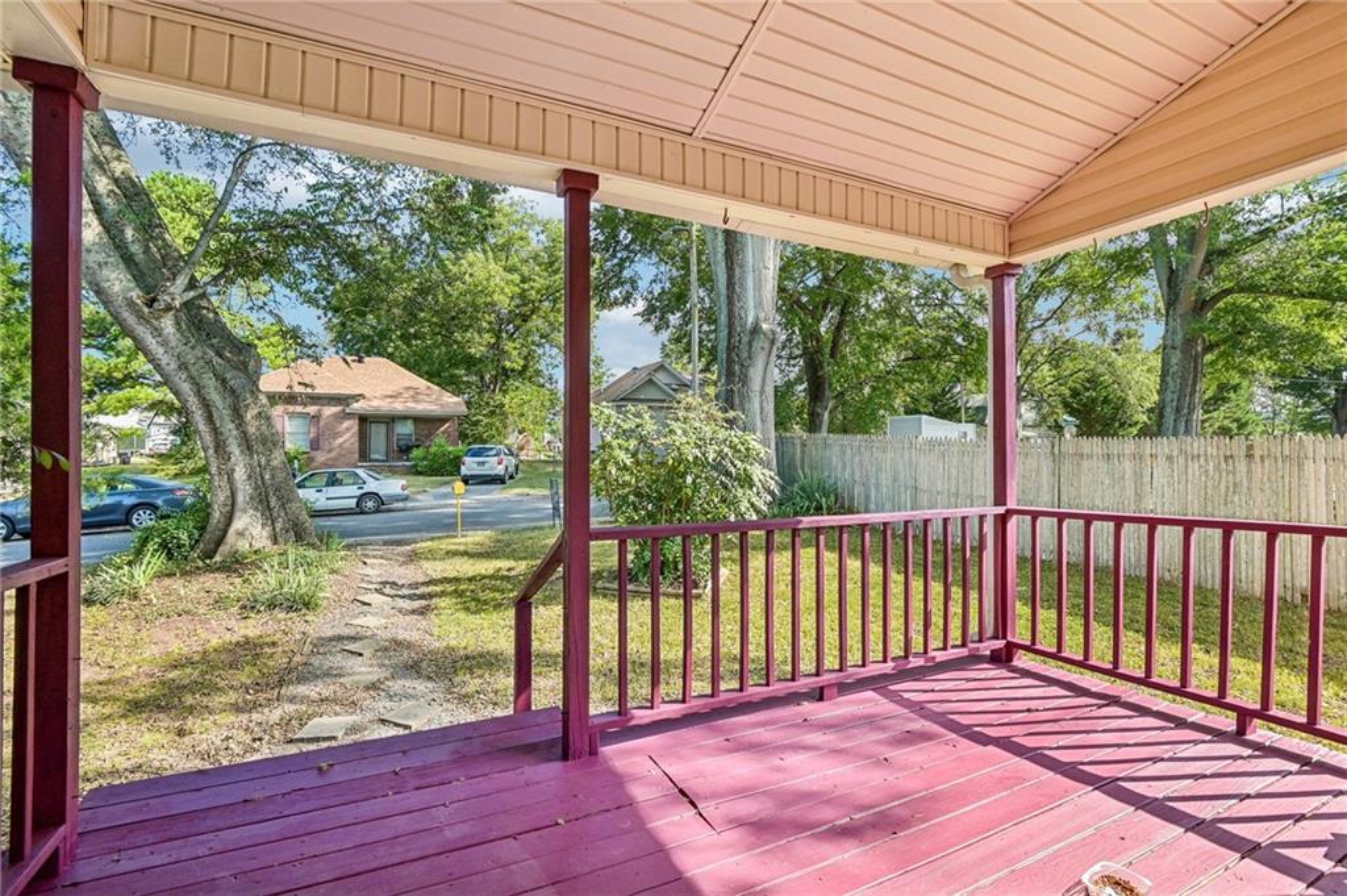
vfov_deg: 73.7
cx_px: 674
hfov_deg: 96.8
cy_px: 448
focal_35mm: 16
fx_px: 598
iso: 200
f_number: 8
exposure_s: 1/200
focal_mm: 16
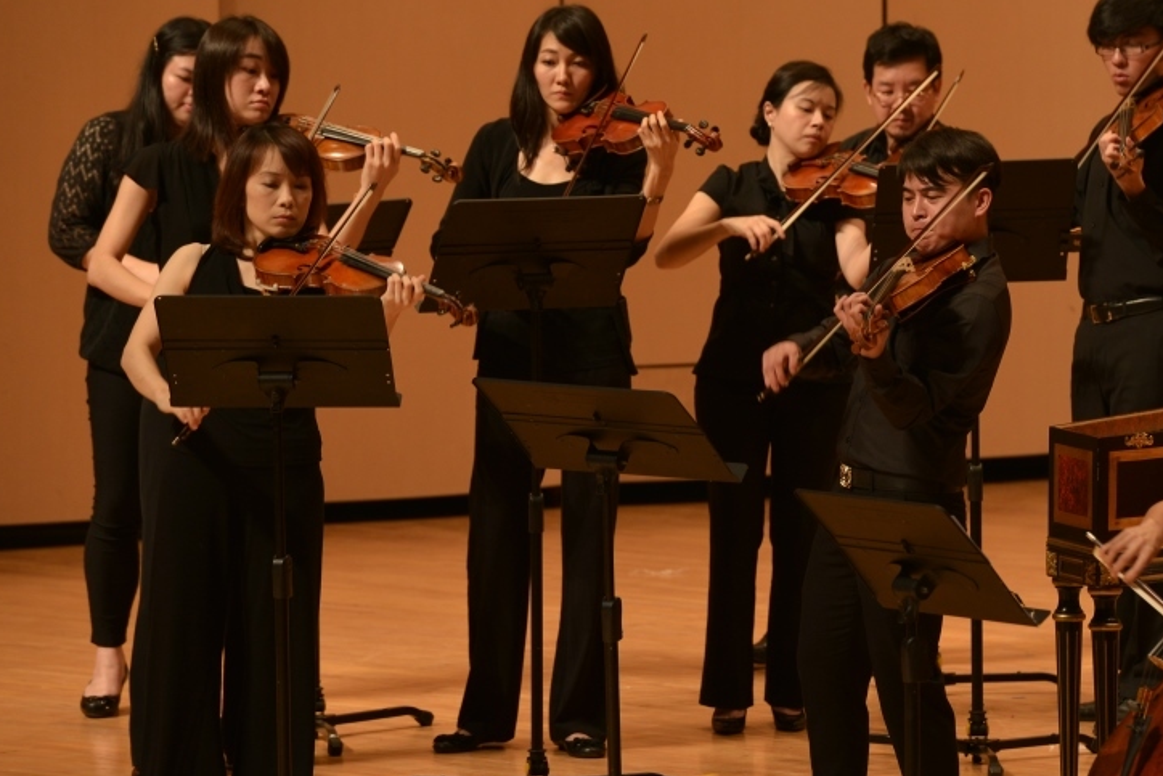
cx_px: 749
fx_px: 9144
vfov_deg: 4.9
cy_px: 444
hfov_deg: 7.3
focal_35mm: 283
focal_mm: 200
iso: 800
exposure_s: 1/125
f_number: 5
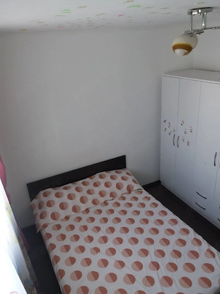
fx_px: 237
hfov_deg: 49.7
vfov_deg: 63.4
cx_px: 110
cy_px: 147
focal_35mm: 28
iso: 64
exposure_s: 1/30
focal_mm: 3.7
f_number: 1.9
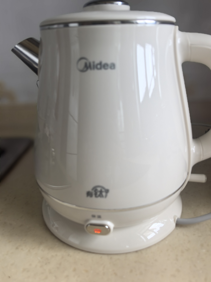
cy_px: 141
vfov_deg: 65.3
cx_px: 106
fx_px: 219
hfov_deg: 51.4
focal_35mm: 27
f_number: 2
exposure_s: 1/100
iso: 200
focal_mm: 6.98
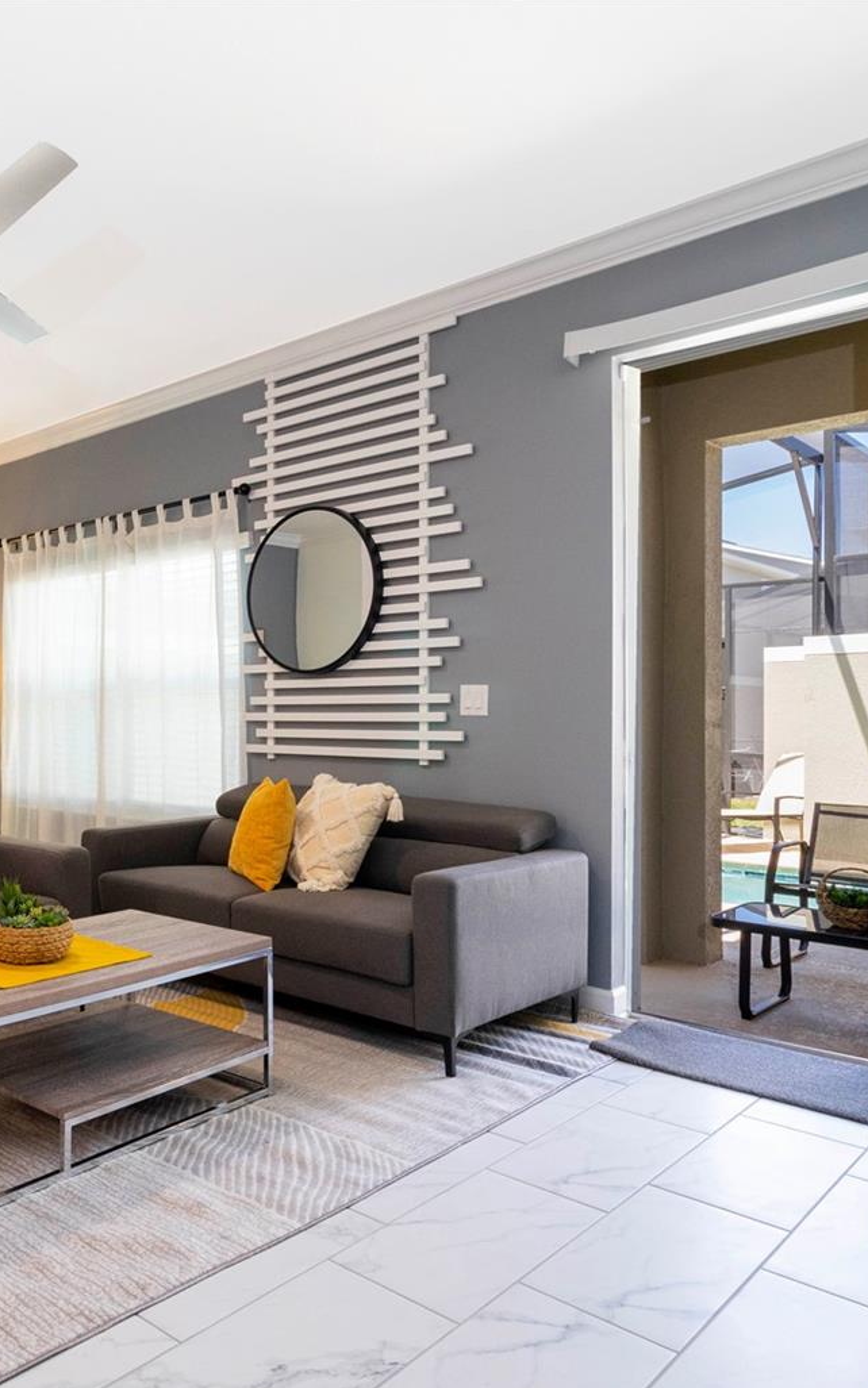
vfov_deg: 68.4
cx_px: 188
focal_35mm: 27
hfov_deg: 44.1
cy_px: 718
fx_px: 1022
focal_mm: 17
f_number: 13
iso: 800
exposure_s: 1/13
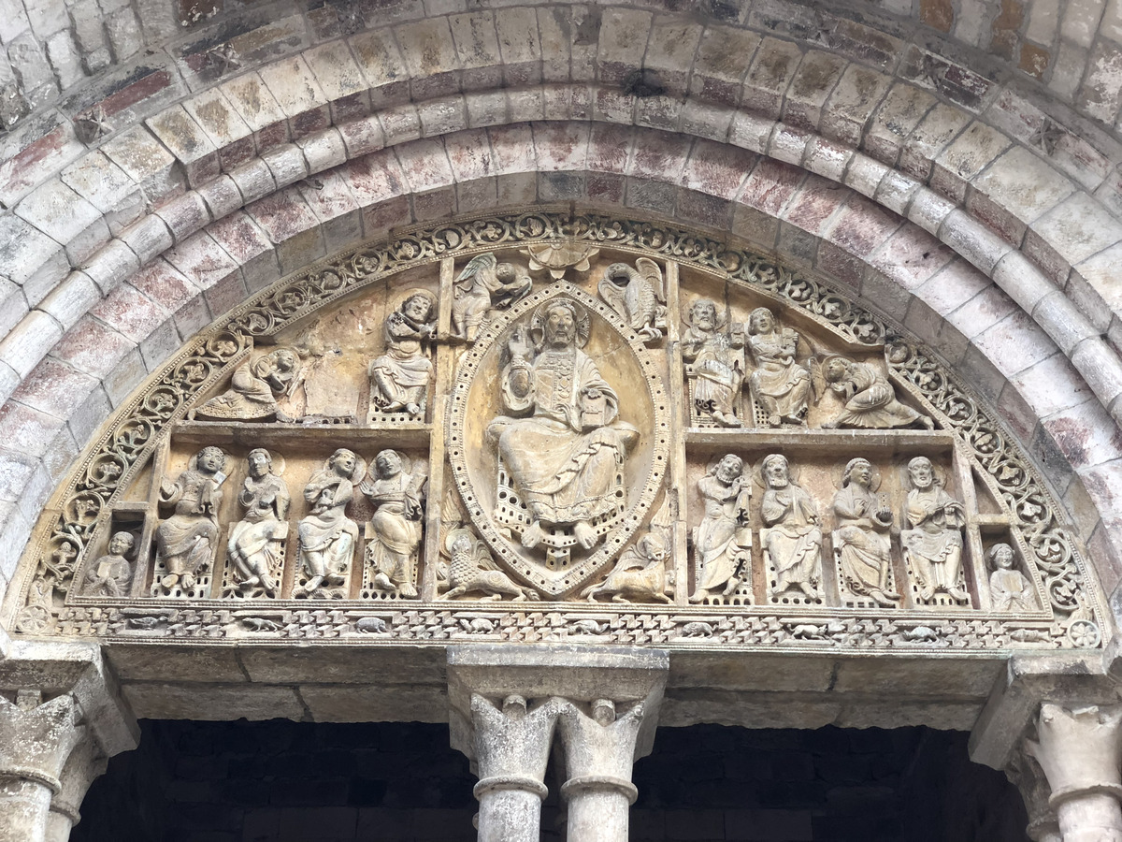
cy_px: 421
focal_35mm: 52
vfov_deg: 28.0
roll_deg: -0.7
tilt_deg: +34.8
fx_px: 1685
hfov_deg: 36.8
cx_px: 561
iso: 40
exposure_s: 1/60
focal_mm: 6
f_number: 2.4
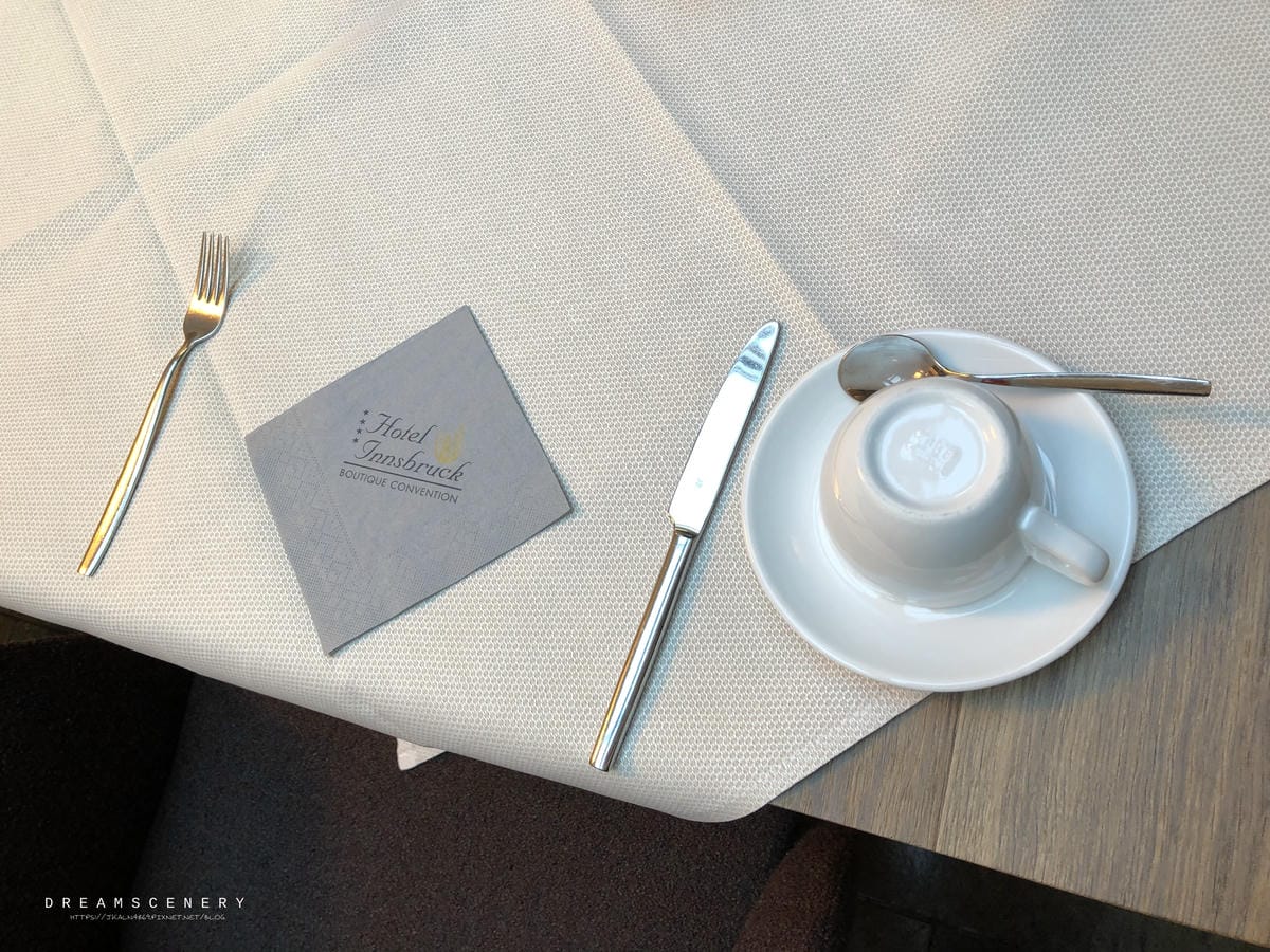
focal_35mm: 28
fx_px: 1027
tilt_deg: -67.6
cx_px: 635
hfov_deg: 63.4
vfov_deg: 49.7
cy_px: 476
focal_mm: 3.99
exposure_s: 1/33
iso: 25
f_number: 1.8
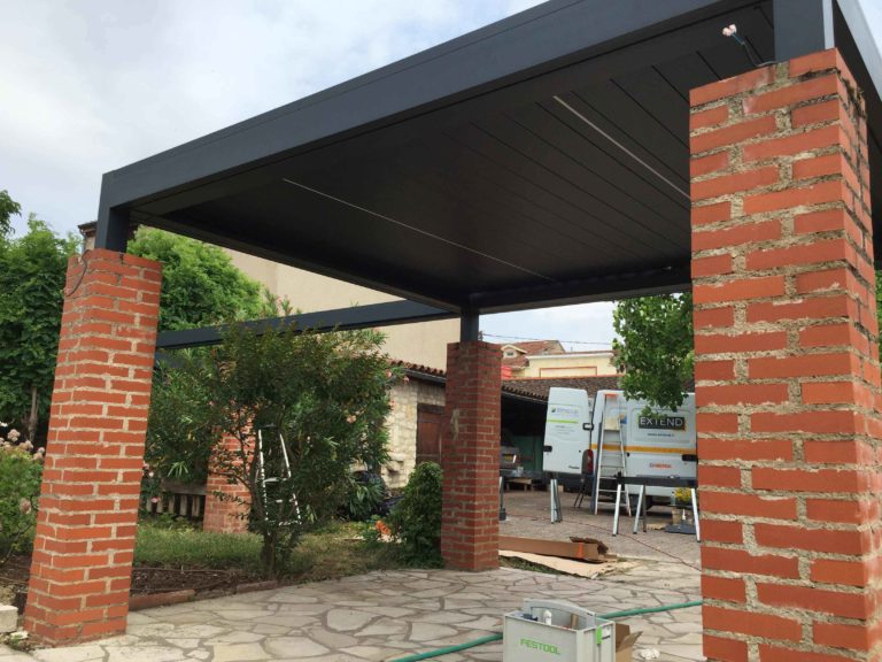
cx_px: 441
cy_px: 331
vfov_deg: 48.2
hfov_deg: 61.7
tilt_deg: +9.5
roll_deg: -1.7
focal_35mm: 29
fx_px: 739
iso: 32
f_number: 2.2
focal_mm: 4.15
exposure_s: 1/1163
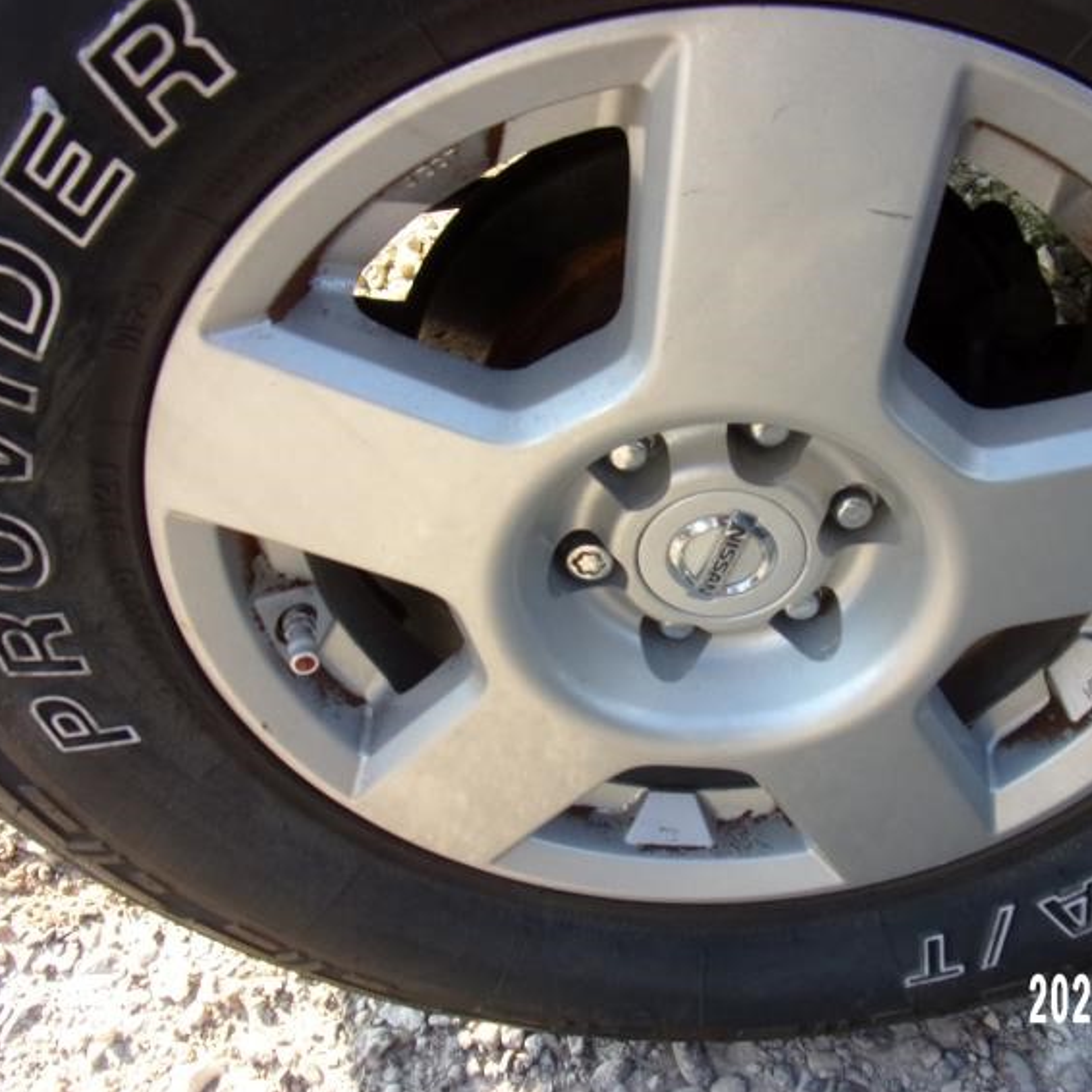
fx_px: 1071
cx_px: 696
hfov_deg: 53.3
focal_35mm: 30
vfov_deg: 54.0
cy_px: 548
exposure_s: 1/170
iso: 80
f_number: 3.3
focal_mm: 4.3
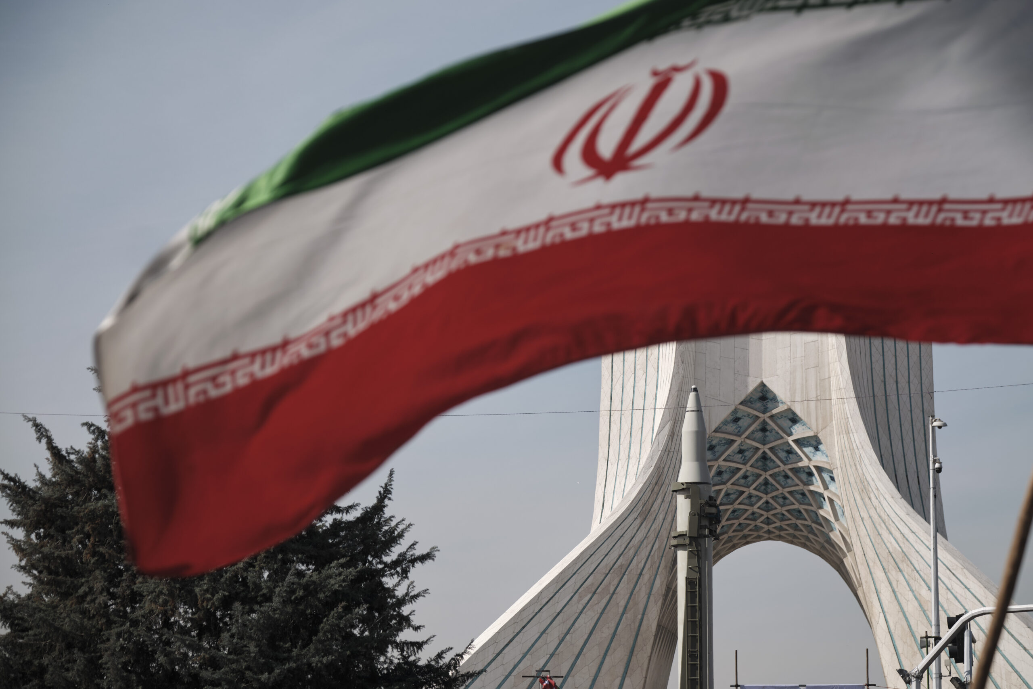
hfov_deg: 17.6
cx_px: 516
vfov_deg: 11.8
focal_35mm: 116
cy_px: 344
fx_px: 3328
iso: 200
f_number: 4.5
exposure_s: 1/1600
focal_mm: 77.3
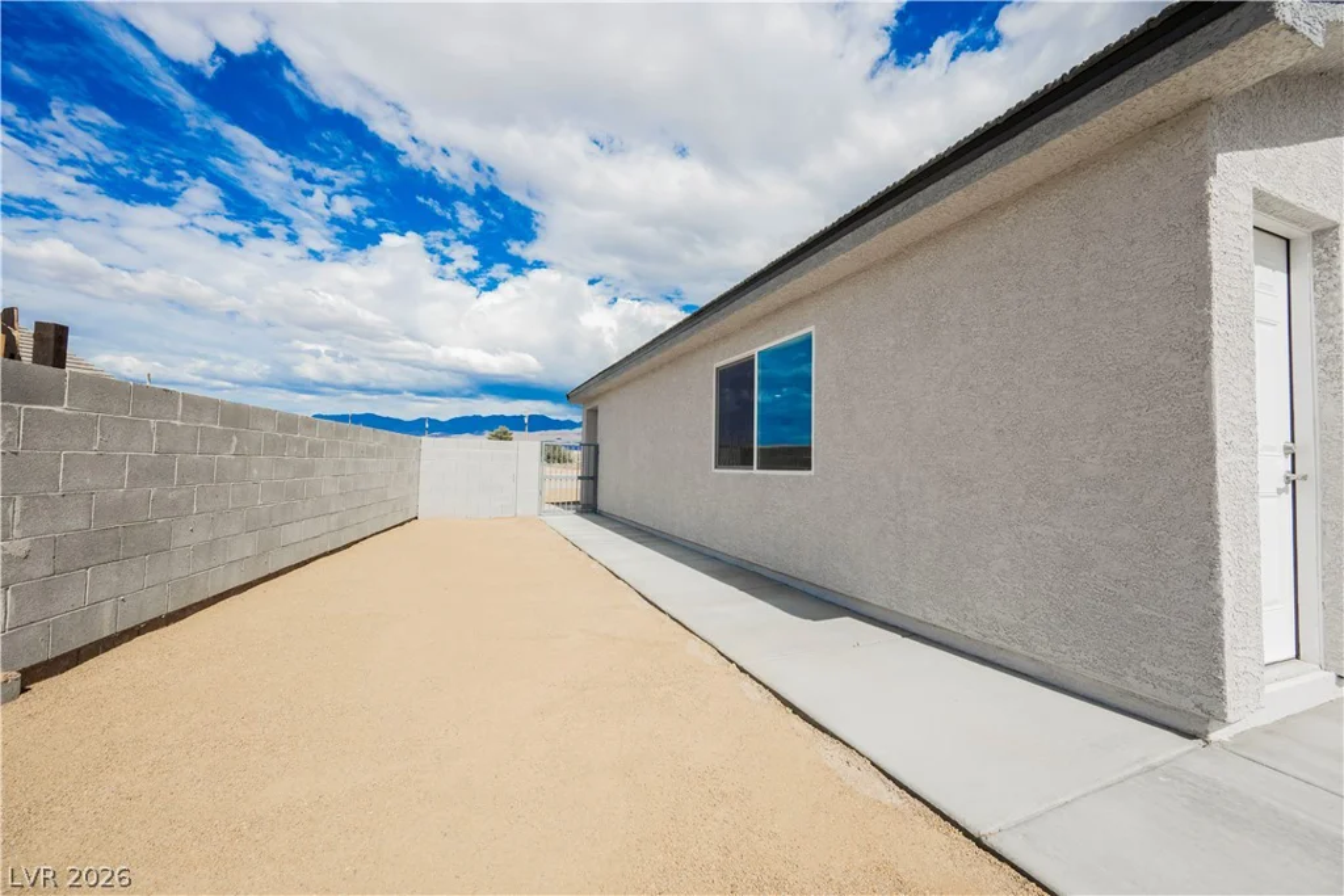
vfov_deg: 81.2
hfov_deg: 104.2
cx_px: 672
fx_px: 523
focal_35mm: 14
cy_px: 448
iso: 100
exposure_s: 1/320
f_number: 8
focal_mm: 14
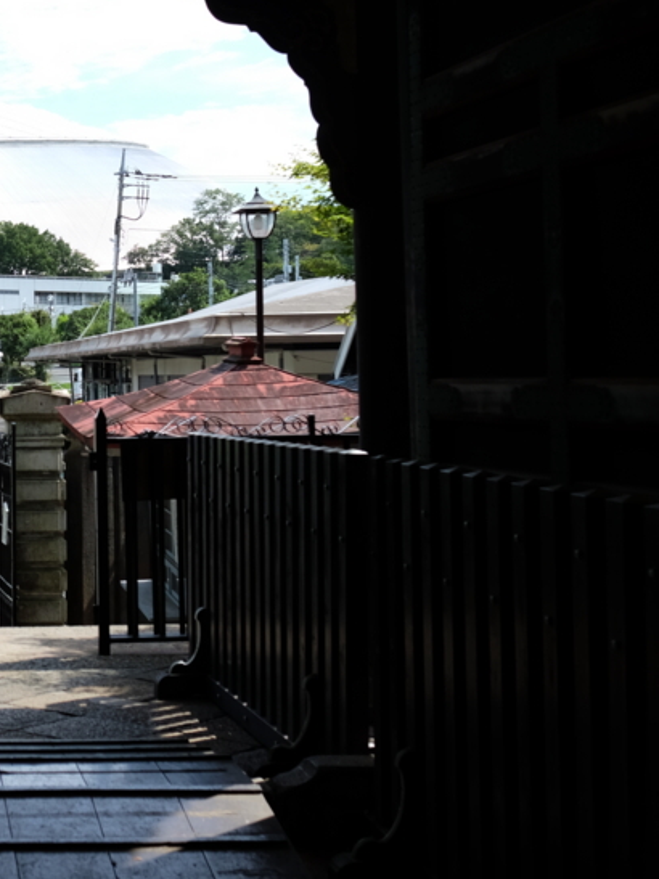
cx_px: -106
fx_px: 1600
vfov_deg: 30.7
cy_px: 361
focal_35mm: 63
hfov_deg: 21.8
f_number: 4
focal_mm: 23
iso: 200
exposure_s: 1/160
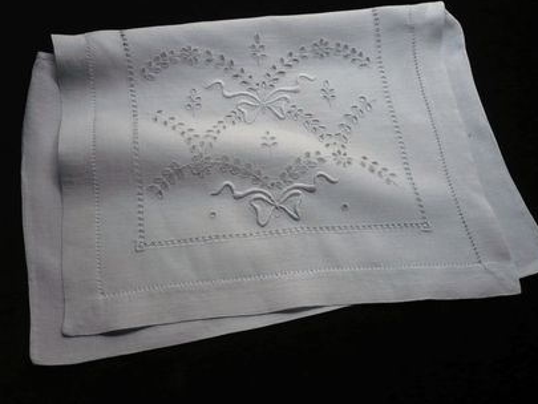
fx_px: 591
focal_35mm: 38
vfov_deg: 37.7
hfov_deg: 49.0
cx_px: 271
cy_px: 191
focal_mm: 5.8
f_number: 2.8
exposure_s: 1/200
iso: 400
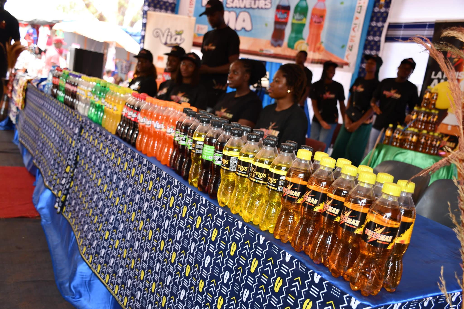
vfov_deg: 38.9
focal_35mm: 34
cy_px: 154
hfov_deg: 55.8
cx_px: 232
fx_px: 438
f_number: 3.8
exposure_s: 1/125
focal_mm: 23
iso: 400
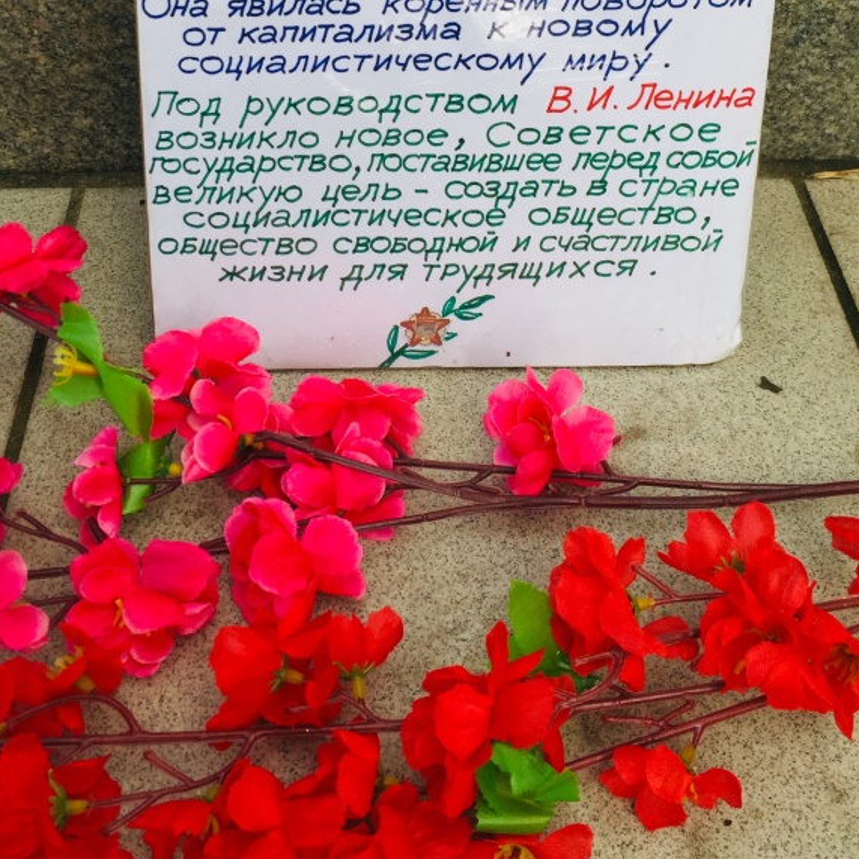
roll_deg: -0.6
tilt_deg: -35.7
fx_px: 1291
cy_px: 144
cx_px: 399
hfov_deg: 36.8
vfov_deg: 35.3
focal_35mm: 46
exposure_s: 1/557
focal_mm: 4.15
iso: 32
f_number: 2.2
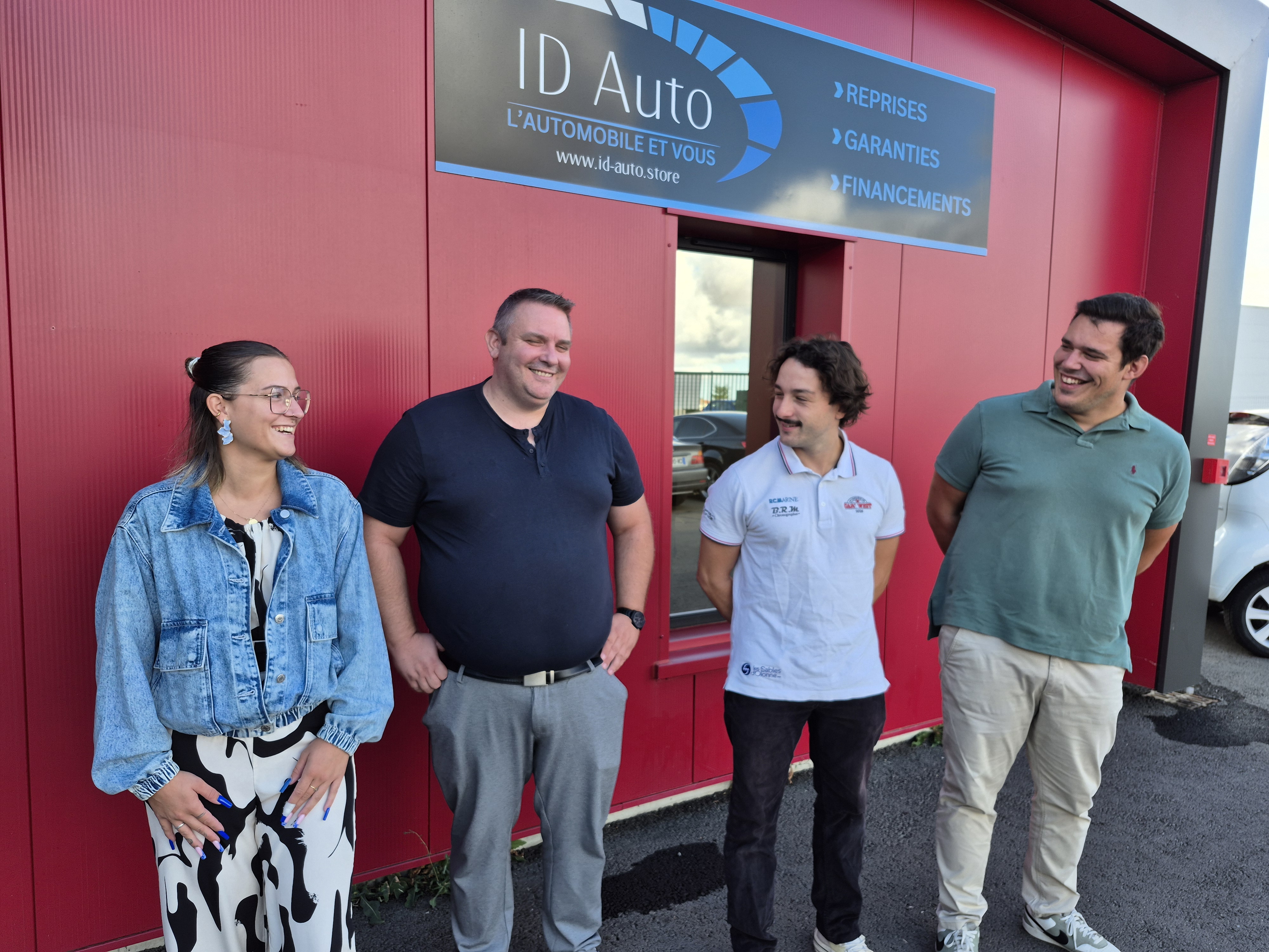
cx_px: 634
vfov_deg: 58.9
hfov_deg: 73.9
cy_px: 476
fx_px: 843
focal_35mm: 23
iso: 25
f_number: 1.8
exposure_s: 1/261
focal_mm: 5.4
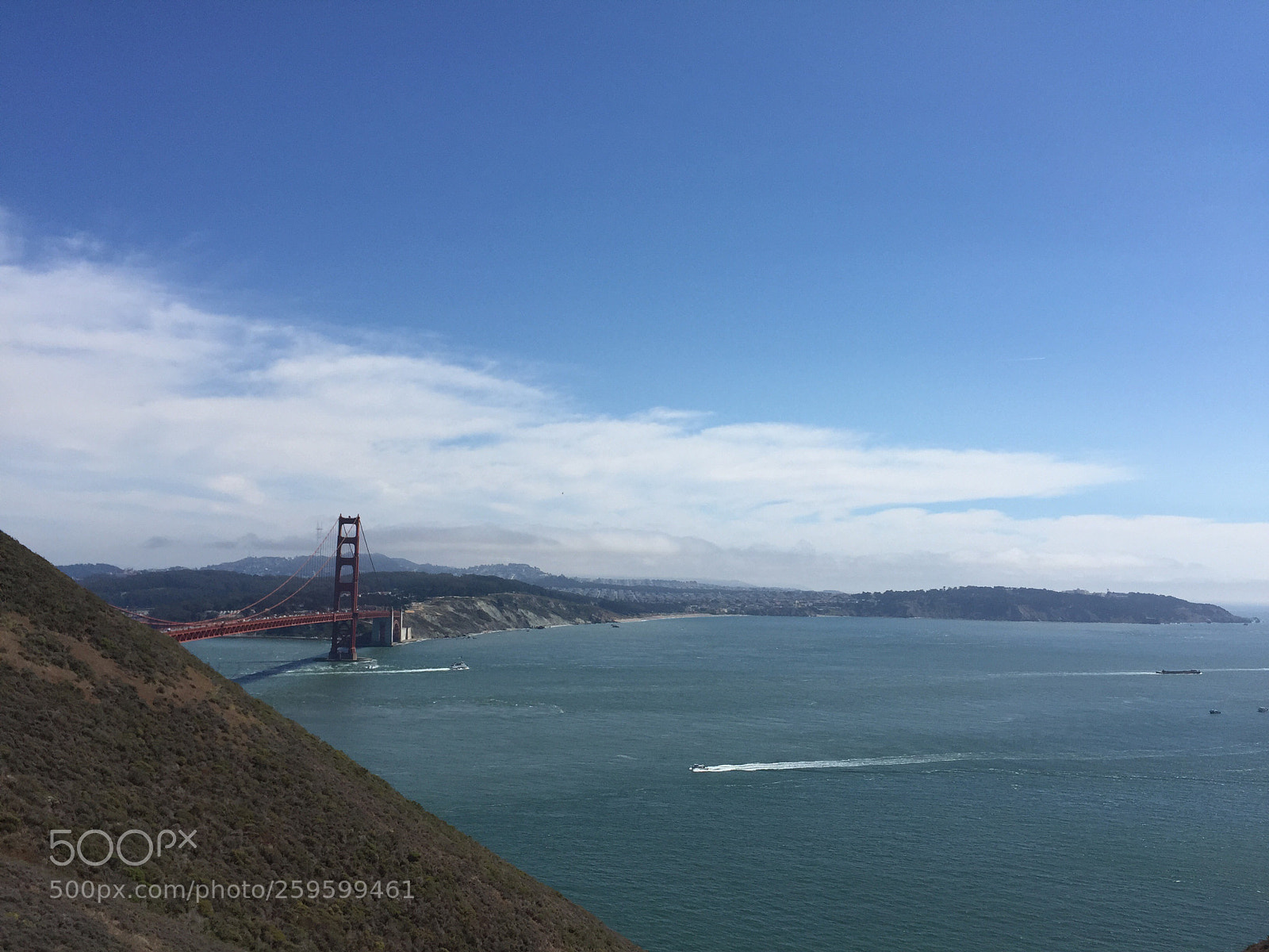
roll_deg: -1.3
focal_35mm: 29
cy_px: 476
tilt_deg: +4.6
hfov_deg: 61.7
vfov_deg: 48.2
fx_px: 1063
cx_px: 634
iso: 32
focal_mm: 4.15
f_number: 2.2
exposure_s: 1/3968
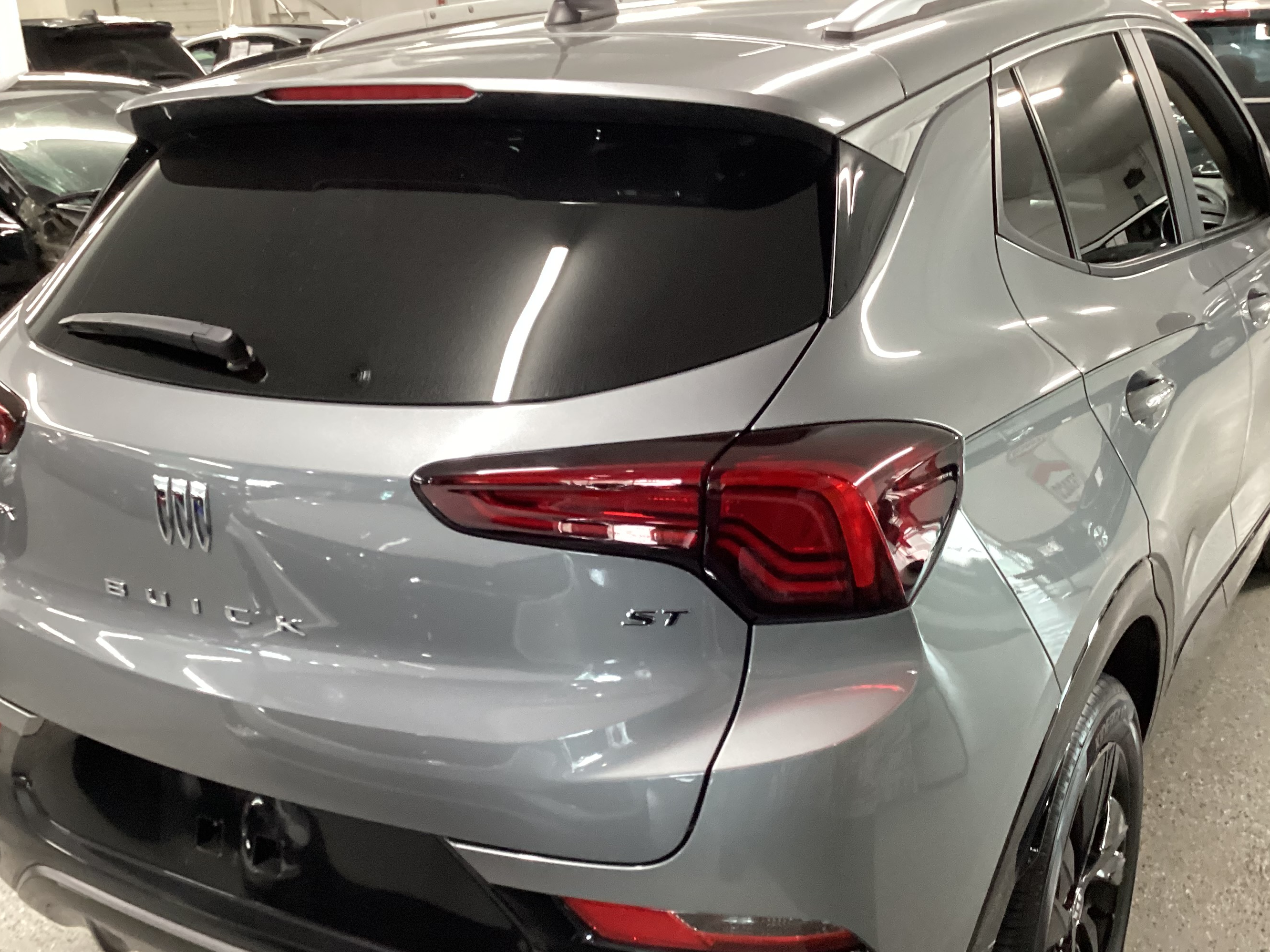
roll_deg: +2.6
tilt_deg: -24.0
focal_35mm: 38
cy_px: 576
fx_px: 1394
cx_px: 627
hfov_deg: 49.0
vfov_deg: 37.6
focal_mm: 3.3
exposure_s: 1/33
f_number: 2.4
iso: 320
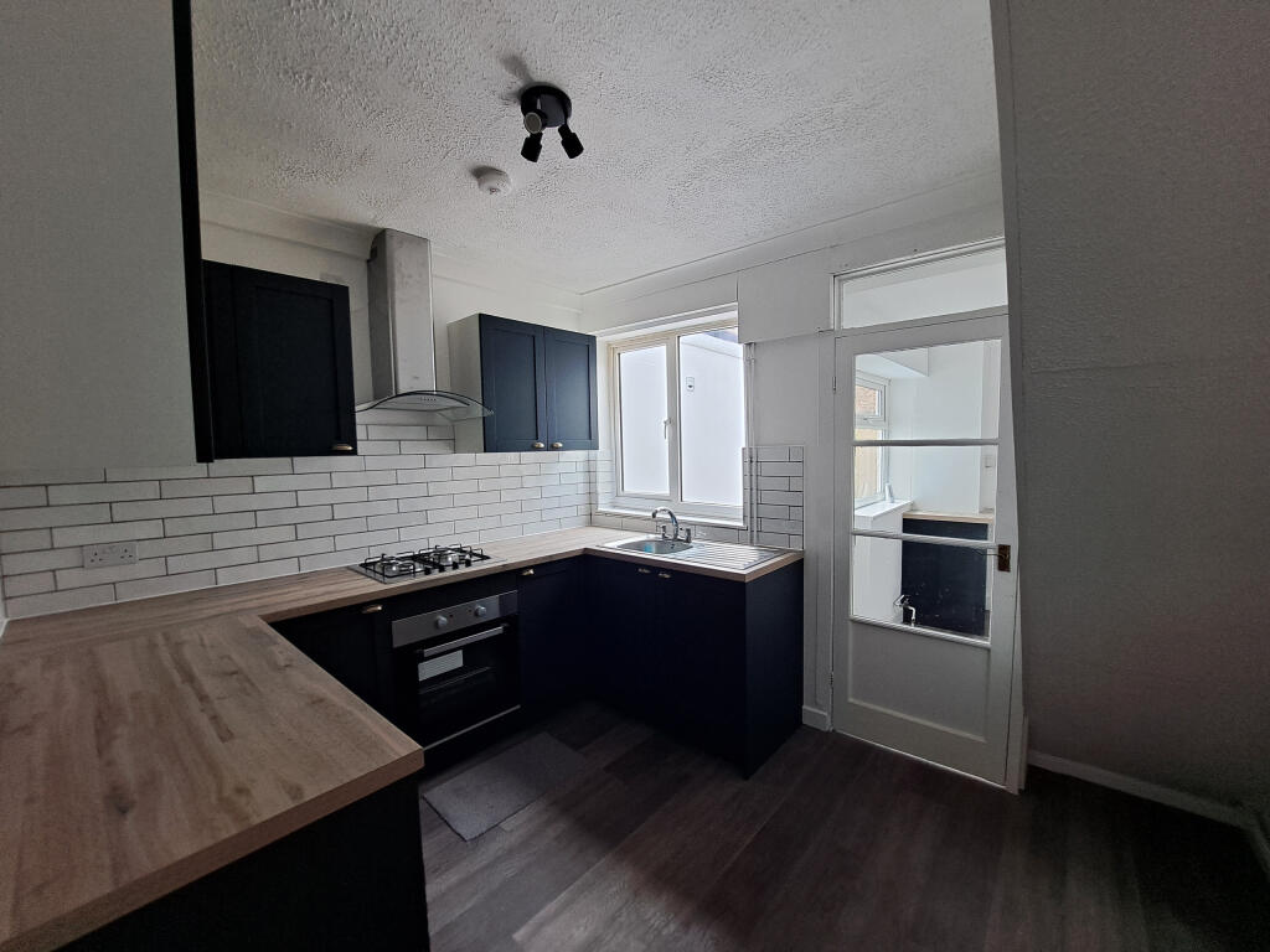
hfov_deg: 106.2
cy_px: 476
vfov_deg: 89.9
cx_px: 635
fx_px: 477
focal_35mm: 13
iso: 100
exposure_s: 1/40
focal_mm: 1.74
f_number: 2.2
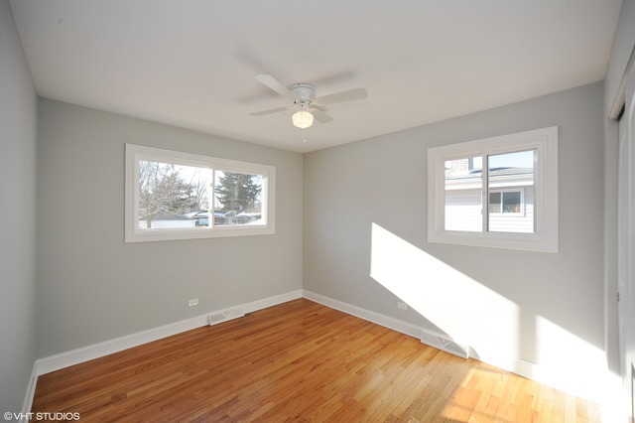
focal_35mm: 15
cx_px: 318
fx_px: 264
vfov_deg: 77.3
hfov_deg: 100.4
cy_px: 212
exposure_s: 1/60
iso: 200
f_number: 8
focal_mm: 15
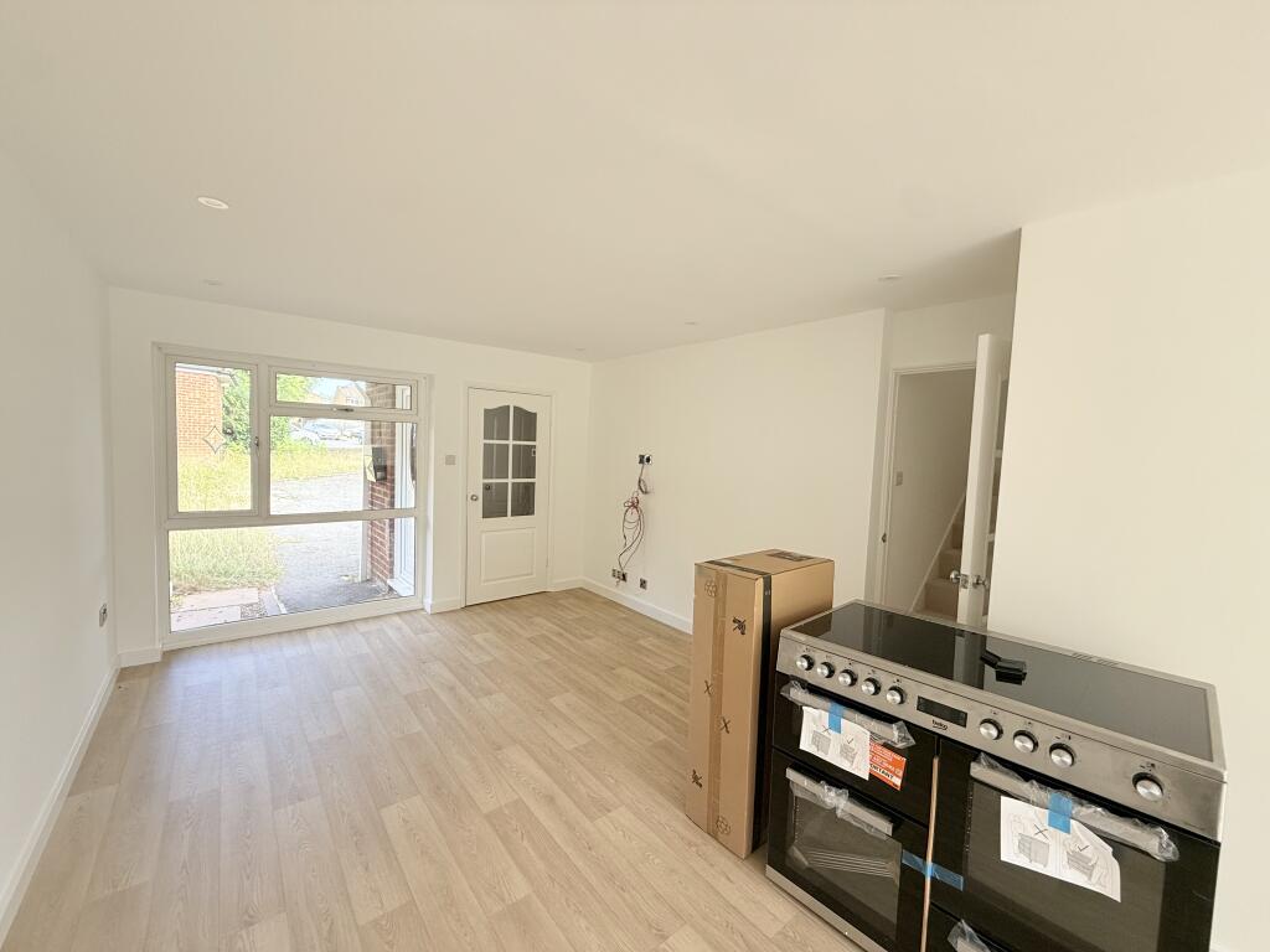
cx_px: 635
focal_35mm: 14
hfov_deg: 102.1
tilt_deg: -2.4
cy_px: 476
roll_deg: -1.9
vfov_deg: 85.7
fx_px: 514
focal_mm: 2.22
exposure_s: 1/99
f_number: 2.2
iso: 100
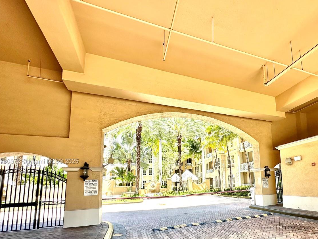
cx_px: 215
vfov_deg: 64.1
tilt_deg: +7.2
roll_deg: +1.3
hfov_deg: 78.8
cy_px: 162
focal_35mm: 20
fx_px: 184
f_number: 2.2
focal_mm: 2.22
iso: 40
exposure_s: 1/401
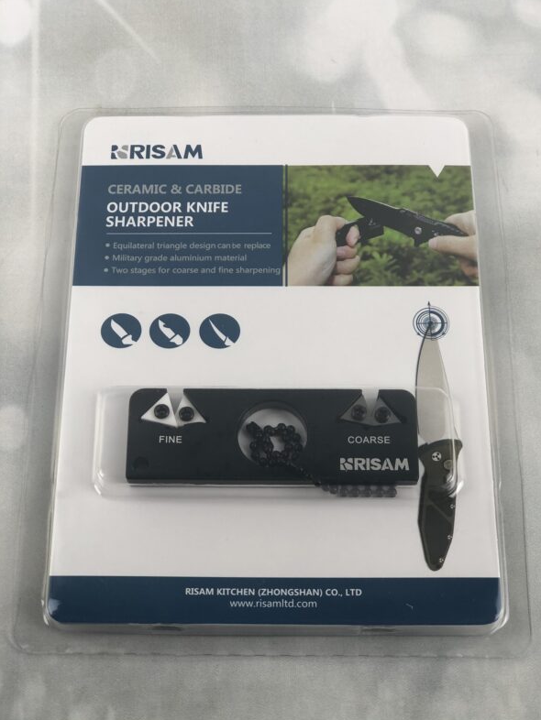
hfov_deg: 25.2
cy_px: 357
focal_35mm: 58
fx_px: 1208
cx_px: 274
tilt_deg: -68.5
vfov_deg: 33.2
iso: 25
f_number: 2.8
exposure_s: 1/50
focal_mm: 6.6
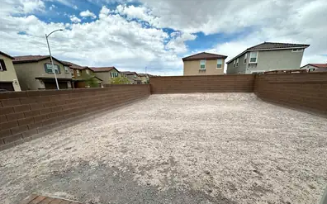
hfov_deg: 101.5
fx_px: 134
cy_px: 122
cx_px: 164
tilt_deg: -12.8
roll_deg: +0.8
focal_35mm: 15
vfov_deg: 73.9
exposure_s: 1/1715
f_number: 2.2
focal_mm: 2.22
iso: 40
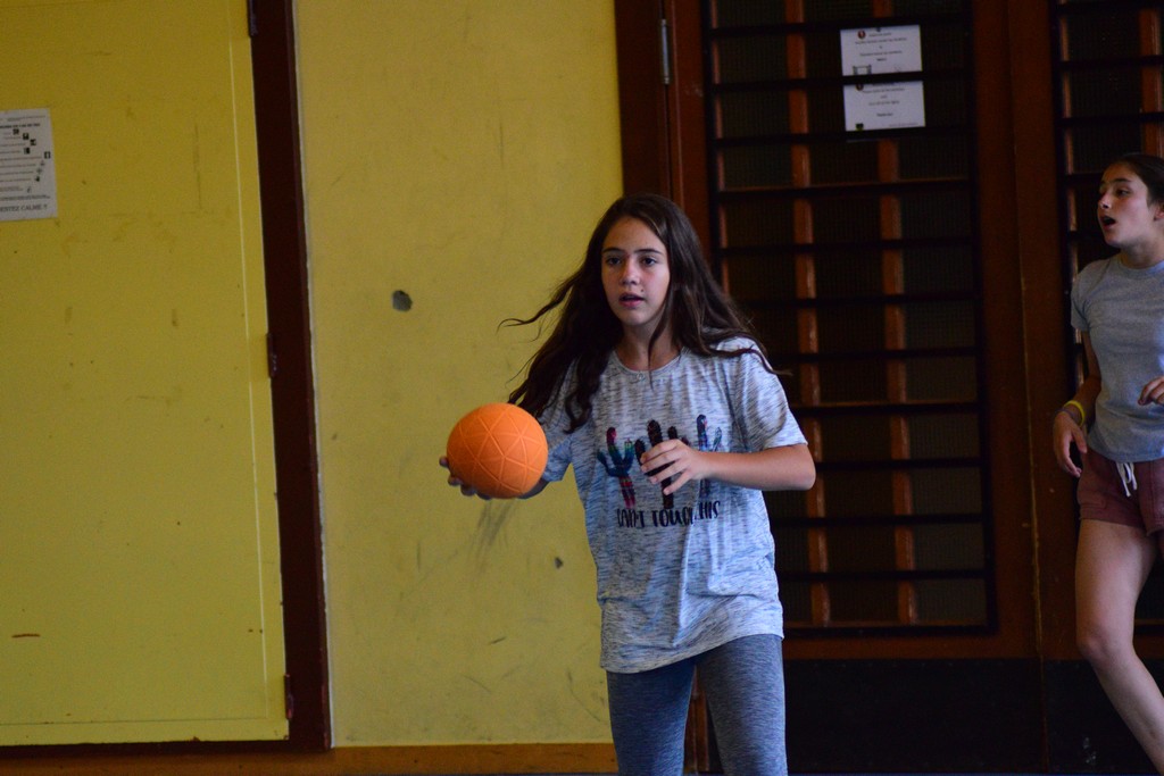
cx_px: 582
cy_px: 388
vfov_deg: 7.9
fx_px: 5626
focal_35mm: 174
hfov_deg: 11.8
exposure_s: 1/250
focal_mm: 116
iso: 3200
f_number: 4.2
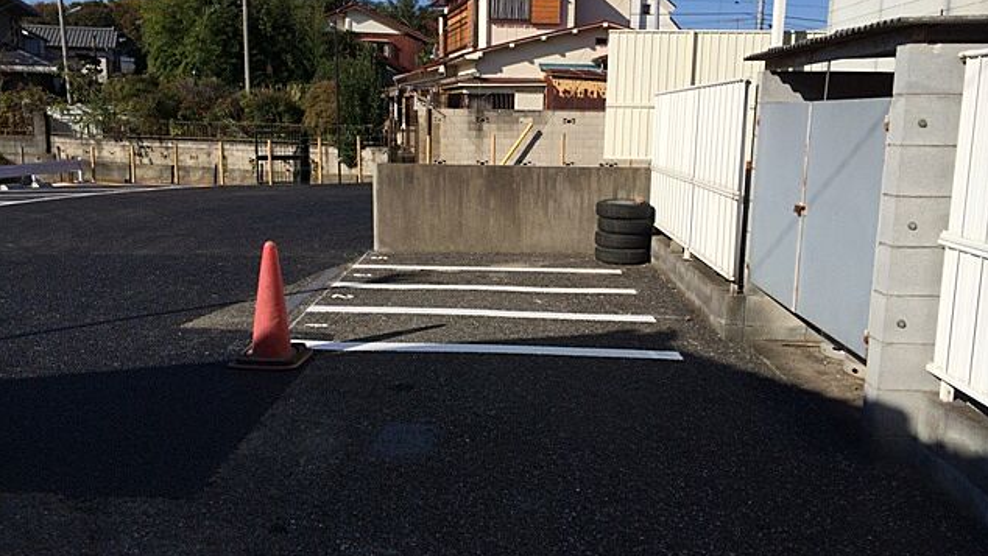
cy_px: 265
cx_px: 496
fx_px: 865
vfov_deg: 35.7
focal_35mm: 33
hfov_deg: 59.5
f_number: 2.2
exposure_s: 1/3165
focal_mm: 4.12
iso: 40
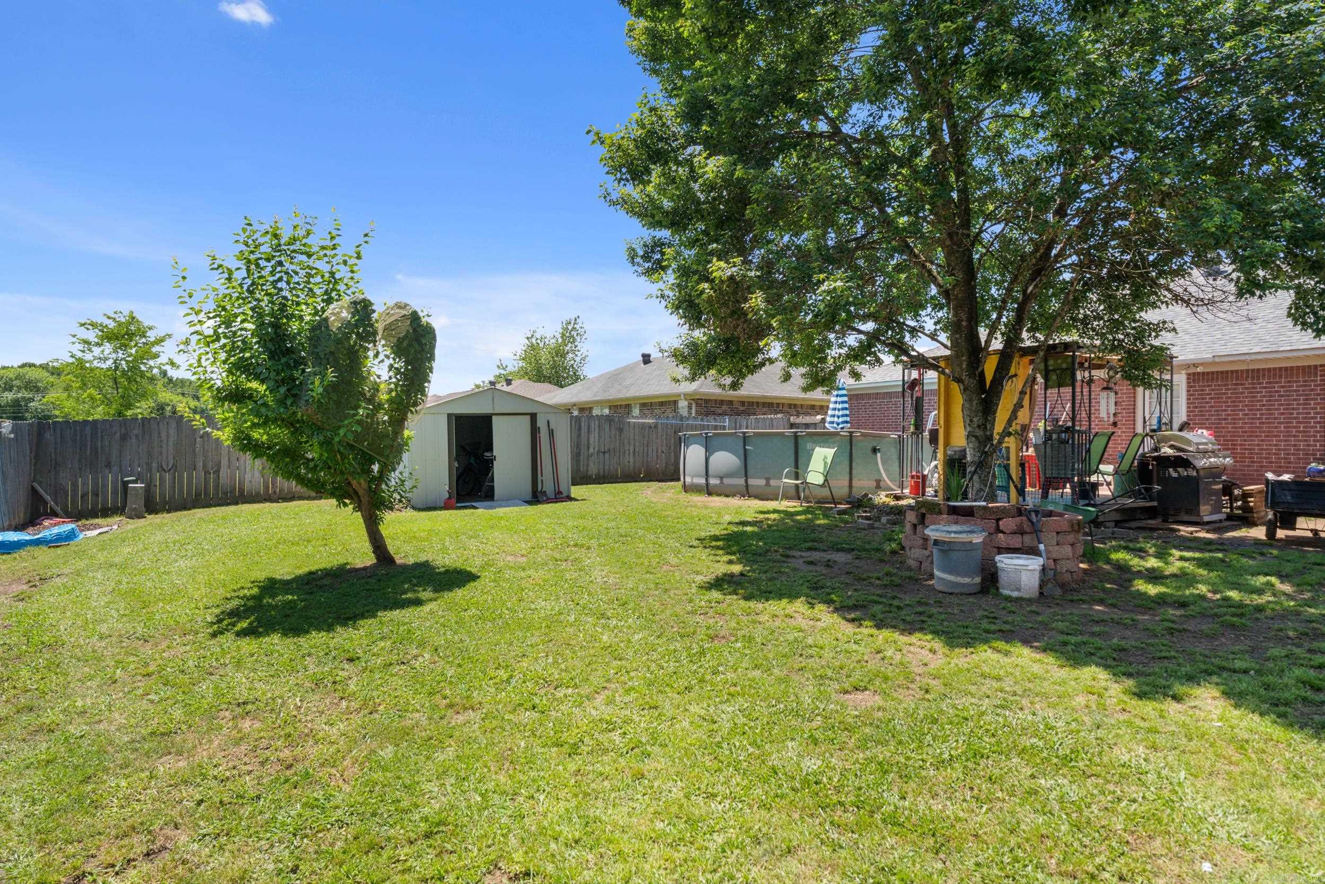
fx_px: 740
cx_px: 662
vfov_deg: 61.7
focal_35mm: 20
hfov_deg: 83.7
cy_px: 442
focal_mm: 13.4
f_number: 6.3
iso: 400
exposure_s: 1/1600
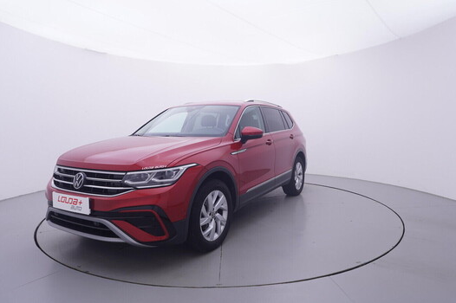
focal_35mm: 24
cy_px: 145
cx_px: 236
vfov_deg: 54.0
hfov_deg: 74.9
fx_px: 298
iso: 200
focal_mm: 15
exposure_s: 1/80
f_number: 5
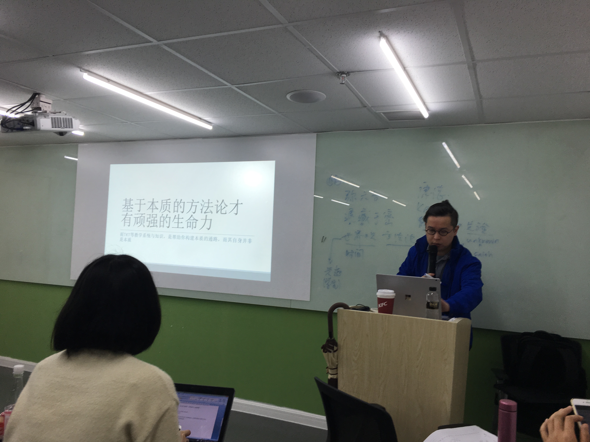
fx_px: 494
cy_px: 221
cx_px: 295
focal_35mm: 29
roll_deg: -2.7
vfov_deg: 48.2
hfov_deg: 61.7
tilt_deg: +3.3
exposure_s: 1/50
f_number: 2.2
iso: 32
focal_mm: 4.15
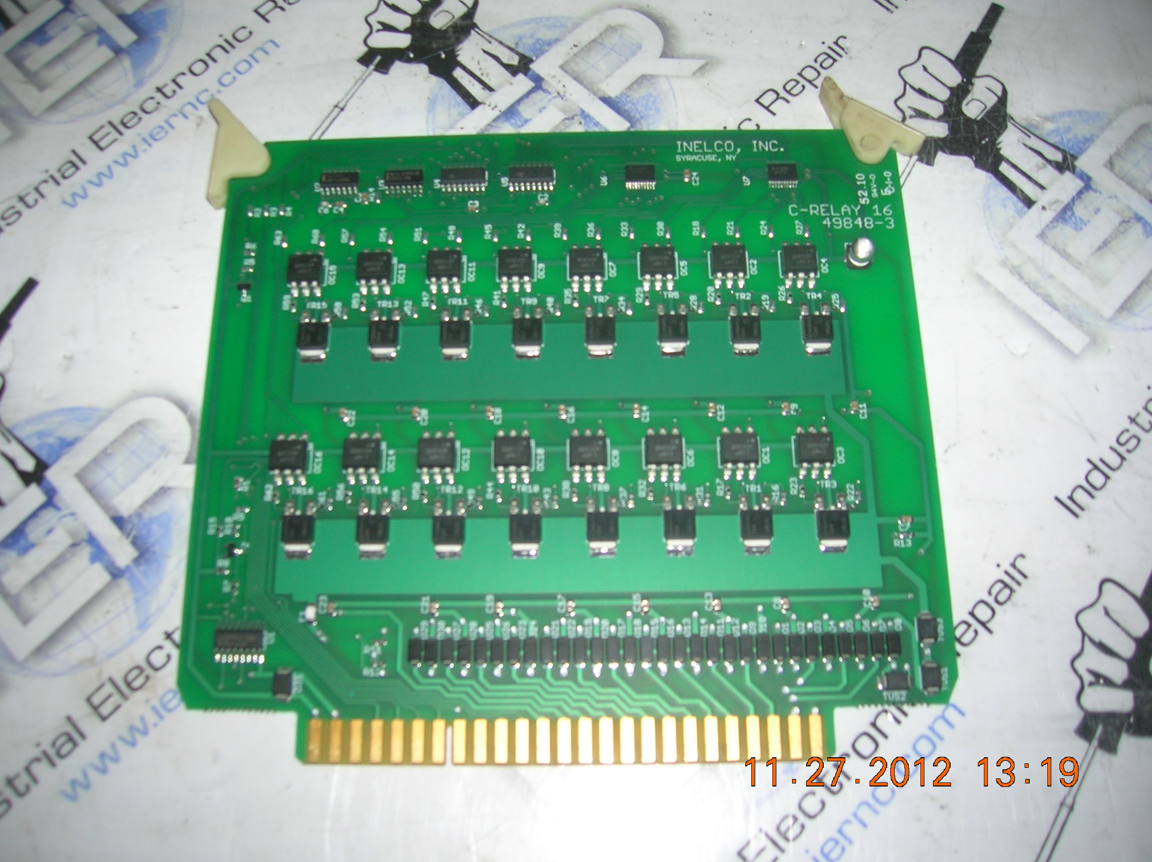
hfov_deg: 54.0
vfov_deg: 41.7
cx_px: 576
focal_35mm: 34
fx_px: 1131
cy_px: 431
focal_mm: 5.7
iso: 50
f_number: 2.9
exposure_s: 1/60.1
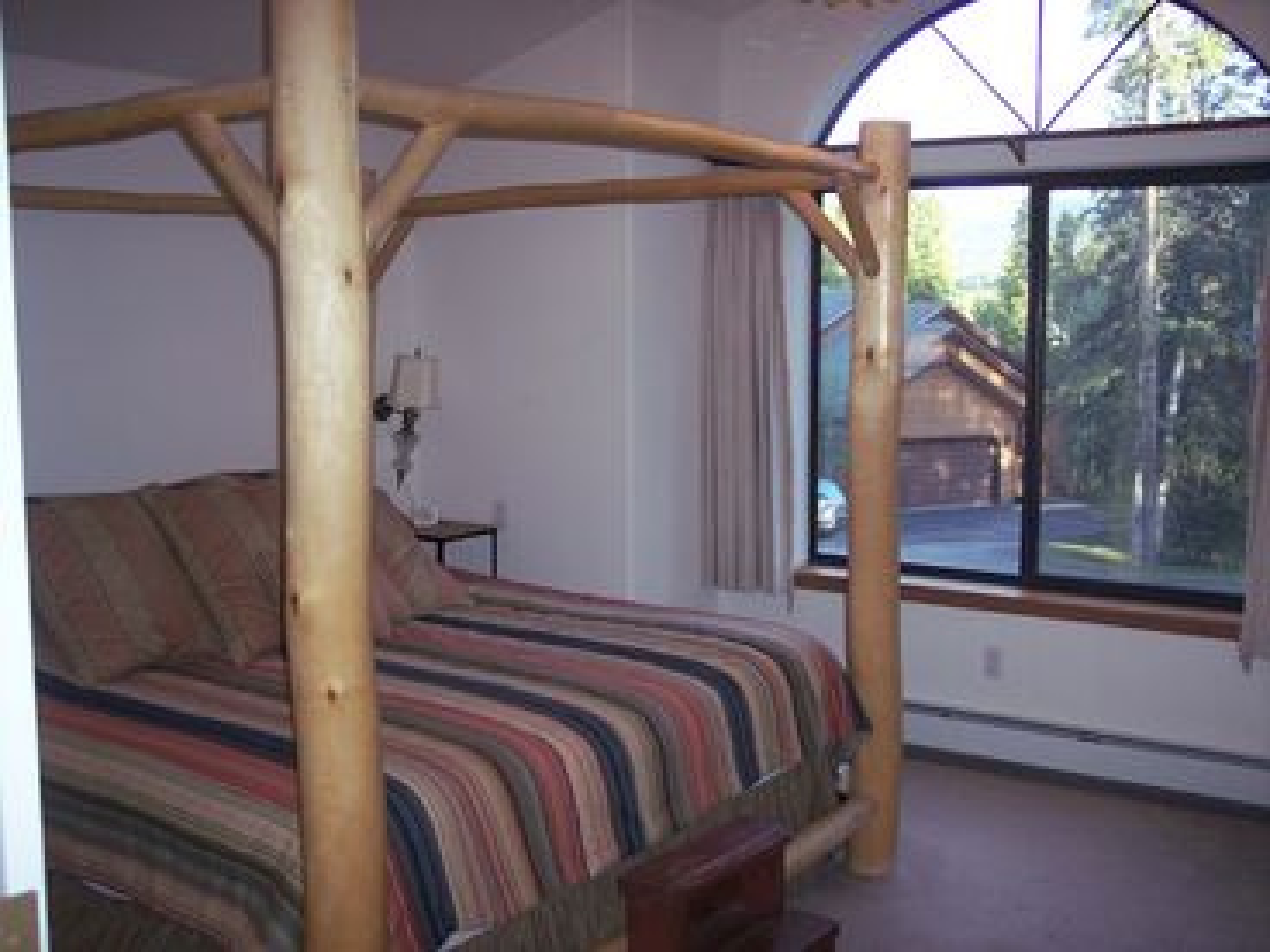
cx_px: 635
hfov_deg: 47.9
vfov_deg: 36.8
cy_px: 476
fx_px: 1431
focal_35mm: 39
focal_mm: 8
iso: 100
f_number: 2.8
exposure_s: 1/60
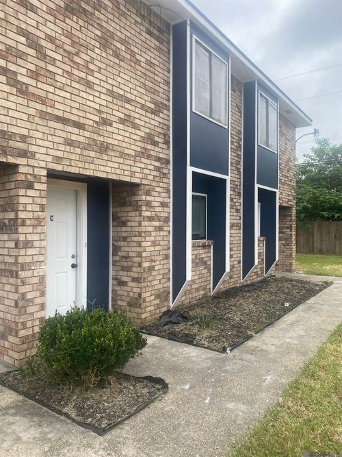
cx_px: 171
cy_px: 228
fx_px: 343
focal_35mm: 26
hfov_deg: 53.0
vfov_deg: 67.3
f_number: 1.8
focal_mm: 4.25
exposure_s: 1/647
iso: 32
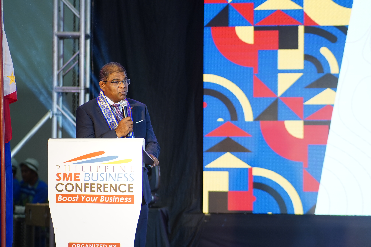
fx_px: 1309
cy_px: 124
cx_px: 186
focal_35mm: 127
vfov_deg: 10.8
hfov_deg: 16.1
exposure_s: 1/160
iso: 250
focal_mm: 85
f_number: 1.8
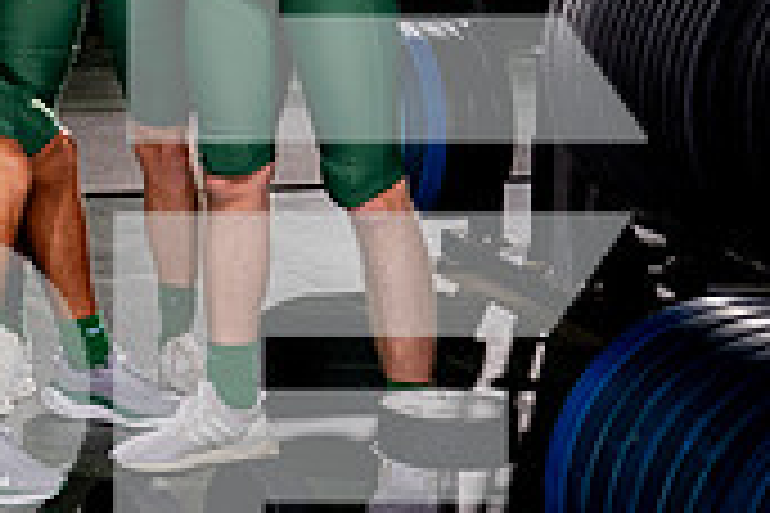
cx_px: -500
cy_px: -92
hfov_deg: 14.2
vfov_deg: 10.2
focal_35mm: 132
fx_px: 2823
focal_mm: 38
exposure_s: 1/250
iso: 200
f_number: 5.6
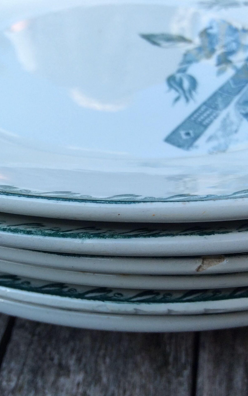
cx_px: 118
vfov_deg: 43.5
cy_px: 198
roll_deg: +1.5
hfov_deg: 28.0
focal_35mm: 46
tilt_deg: -41.2
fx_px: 497
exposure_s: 1/424
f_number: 2.4
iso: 32
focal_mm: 3.3
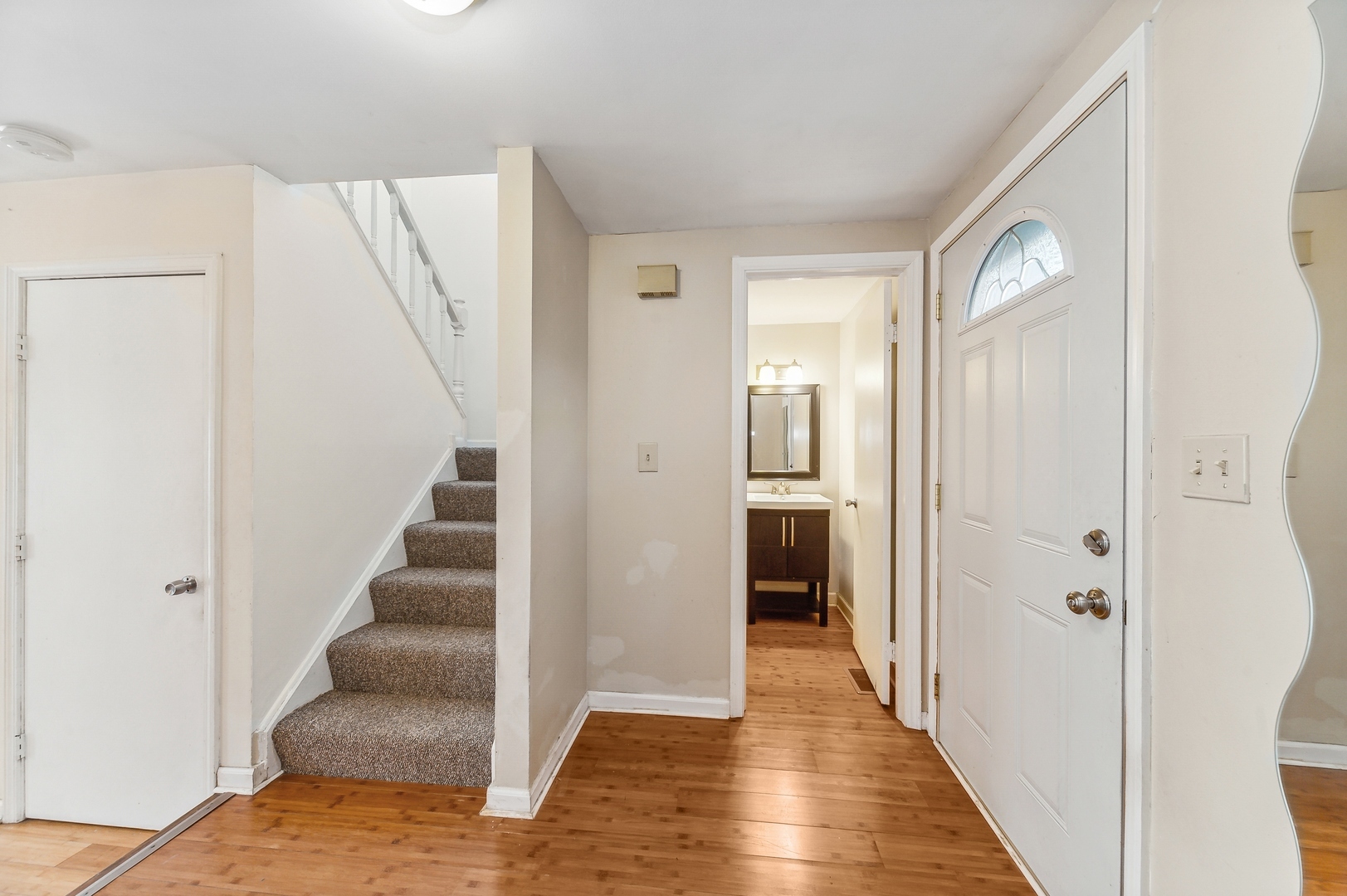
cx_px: 674
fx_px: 449
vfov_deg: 89.9
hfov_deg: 112.7
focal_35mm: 12
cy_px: 448
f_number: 8
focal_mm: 12
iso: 200
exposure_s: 1/6
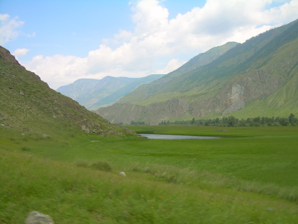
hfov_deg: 49.0
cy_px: 112
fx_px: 327
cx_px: 149
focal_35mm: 38
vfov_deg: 37.7
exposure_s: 1/250
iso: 50
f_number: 4.6
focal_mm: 6.3
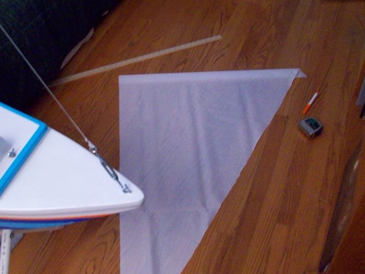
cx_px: 180
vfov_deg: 30.8
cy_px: 159
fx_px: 495
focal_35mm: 47
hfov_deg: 40.4
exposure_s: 1/8
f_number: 2.8
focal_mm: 5.7
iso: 254
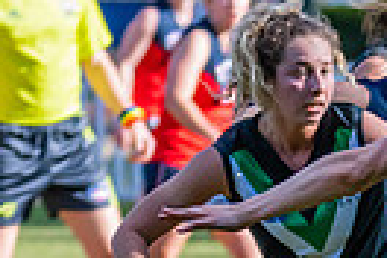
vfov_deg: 1.1
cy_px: 390
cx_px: 808
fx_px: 13662
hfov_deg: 1.6
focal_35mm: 1271
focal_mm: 220
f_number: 5.6
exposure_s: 1/1600
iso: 800
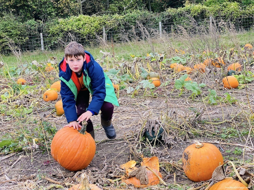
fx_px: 382
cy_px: 95
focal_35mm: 52
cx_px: 127
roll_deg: +1.6
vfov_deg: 28.0
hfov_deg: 36.8
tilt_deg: -8.4
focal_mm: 6
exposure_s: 1/155
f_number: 2
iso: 20
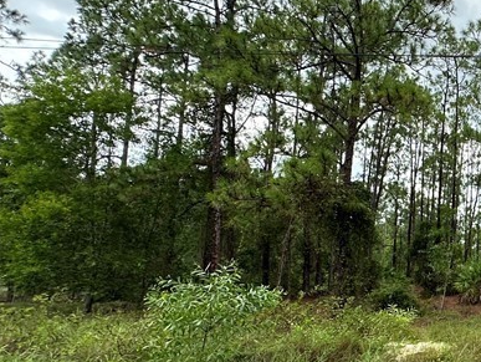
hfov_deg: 34.4
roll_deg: -1.9
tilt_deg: +7.2
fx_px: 515
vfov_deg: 38.6
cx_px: 634
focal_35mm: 37
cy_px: 208
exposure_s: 1/428
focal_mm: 2.22
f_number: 2.2
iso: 40
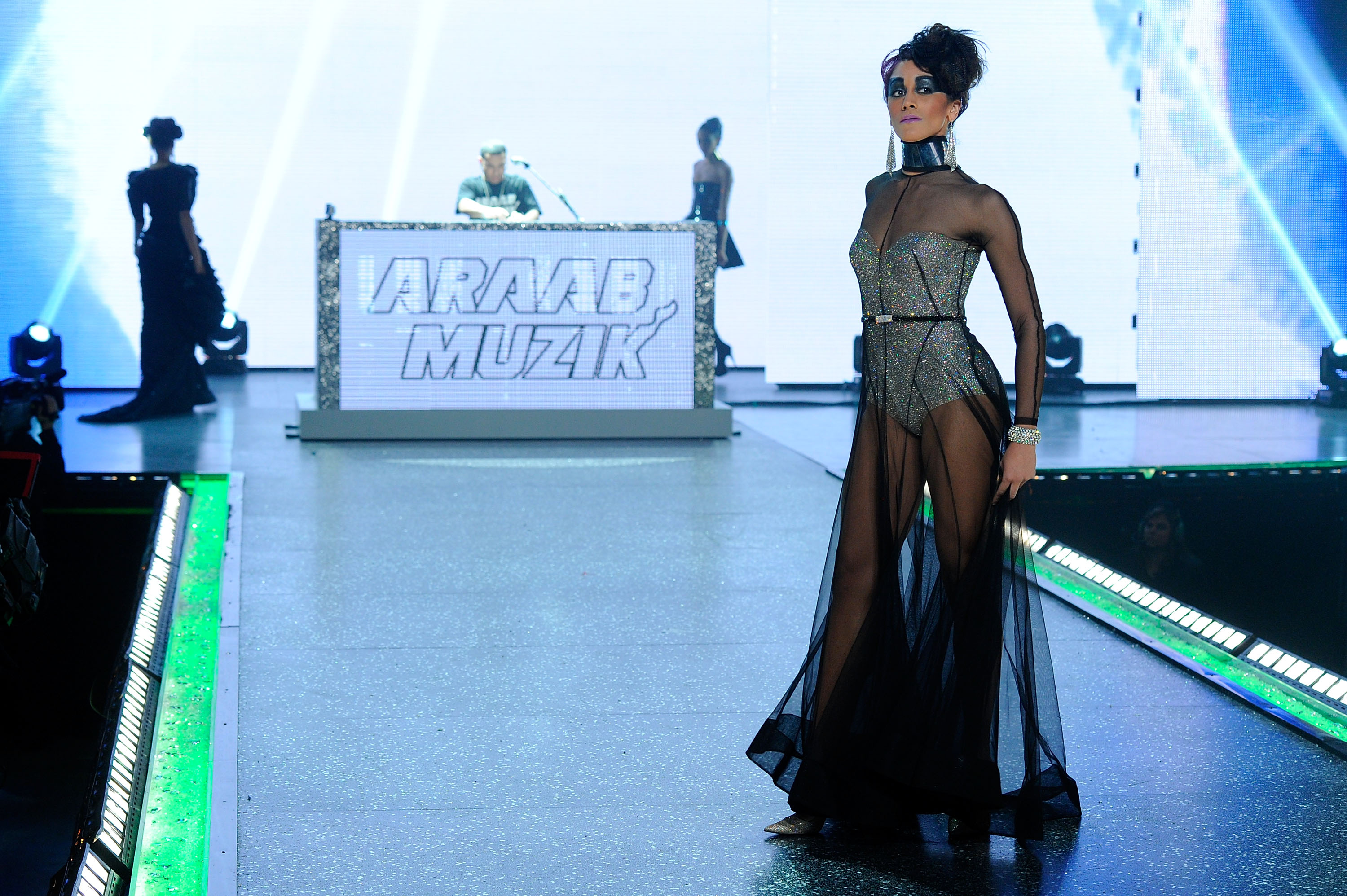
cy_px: 448
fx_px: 2804
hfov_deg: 27.0
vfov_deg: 18.2
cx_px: 674
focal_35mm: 75
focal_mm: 75
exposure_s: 1/250
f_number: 4
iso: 2000
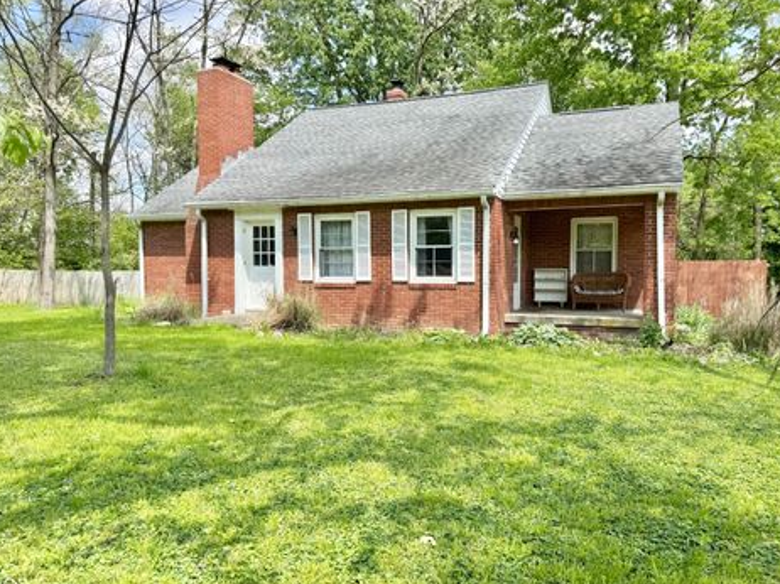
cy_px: 286
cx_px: 414
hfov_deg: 67.3
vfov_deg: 53.0
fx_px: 586
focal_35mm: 26
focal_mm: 6.76
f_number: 1.78
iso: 80
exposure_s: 1/1678
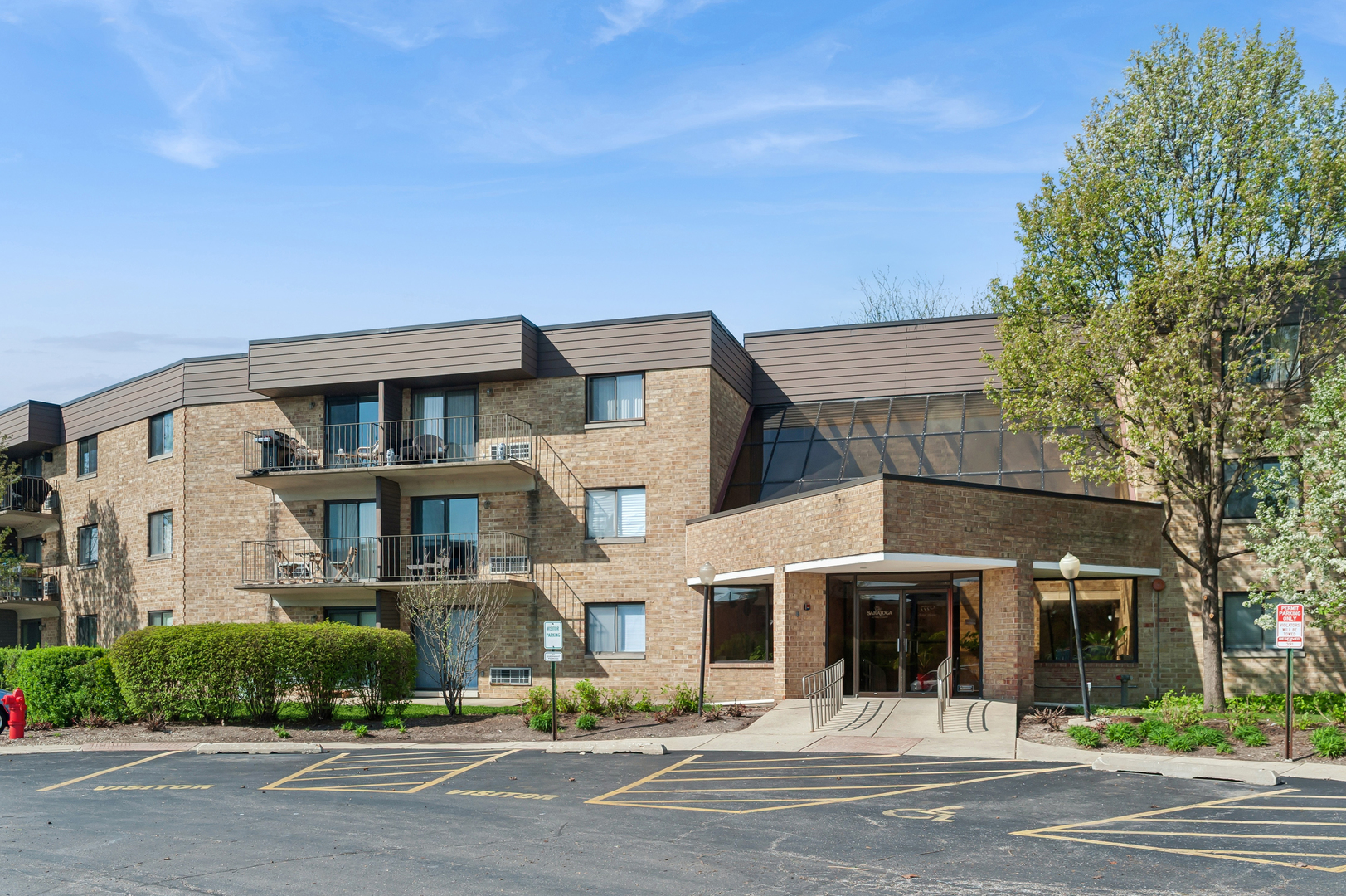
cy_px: 448
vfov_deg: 42.3
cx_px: 673
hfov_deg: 60.3
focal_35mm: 31
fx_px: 1158
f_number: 8
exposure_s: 1/1000
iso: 400
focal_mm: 31
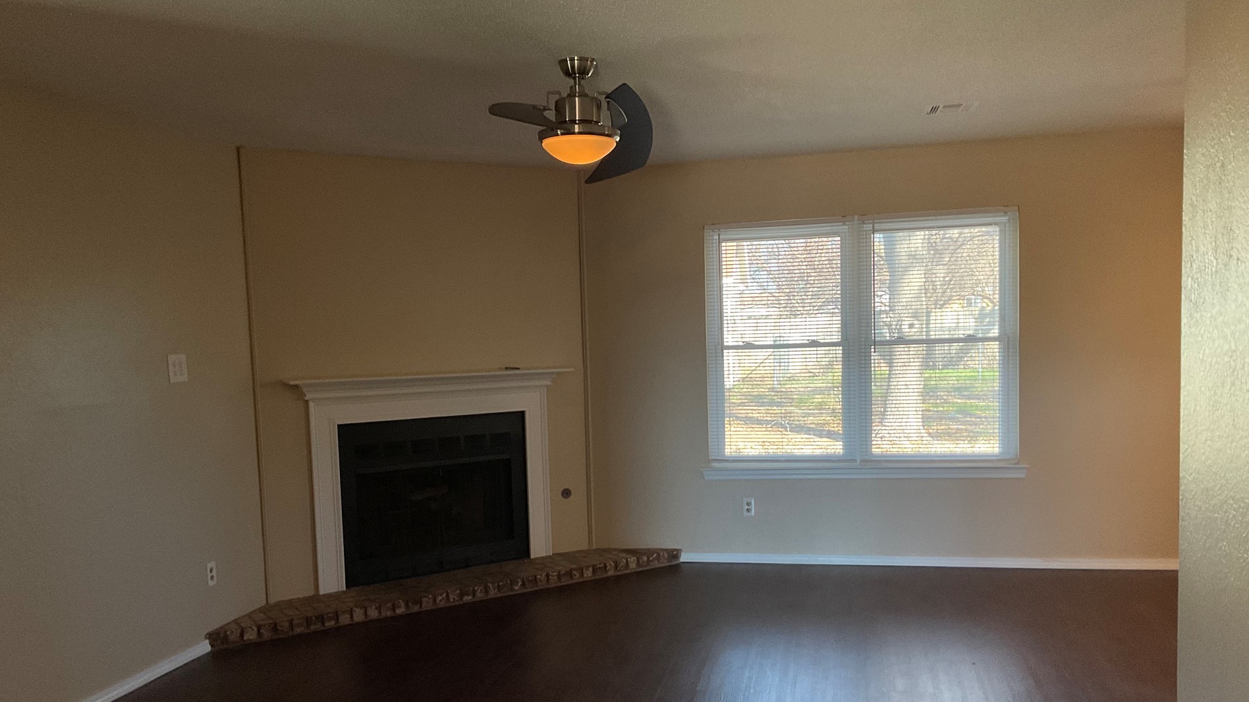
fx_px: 1060
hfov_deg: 61.0
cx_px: 621
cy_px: 425
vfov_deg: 36.5
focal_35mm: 32
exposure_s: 1/120
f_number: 1.8
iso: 64
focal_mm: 3
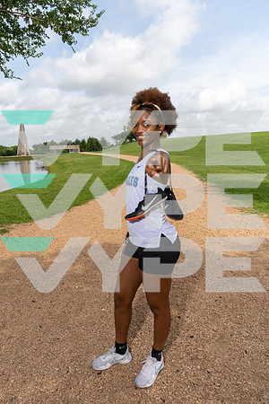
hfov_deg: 49.6
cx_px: 134
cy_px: 202
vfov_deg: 69.4
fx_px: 291
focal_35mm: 26
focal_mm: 26
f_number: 8
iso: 100
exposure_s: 1/250
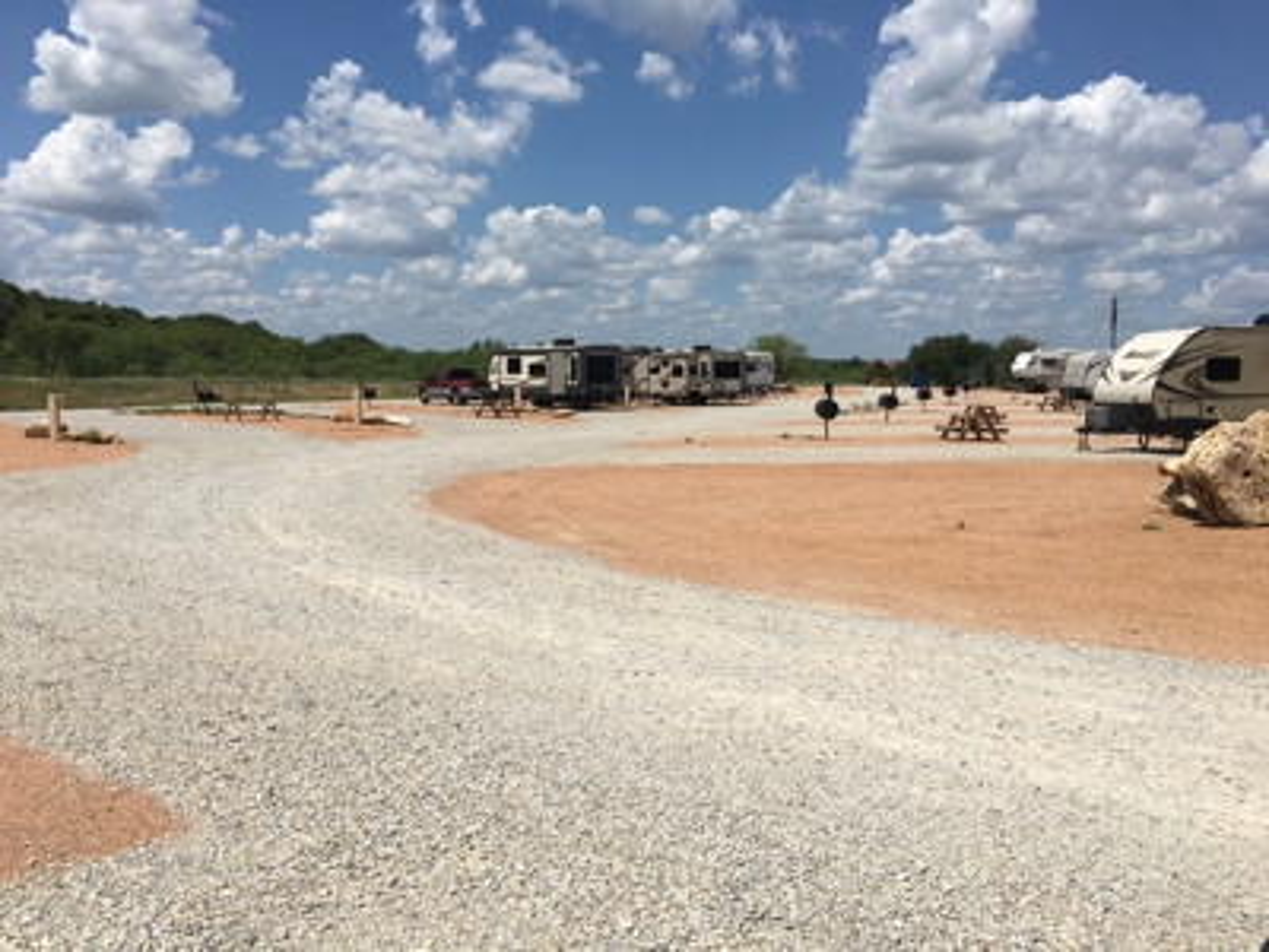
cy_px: 476
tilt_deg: -3.9
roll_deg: -0.5
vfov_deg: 48.2
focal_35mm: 29
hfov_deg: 61.7
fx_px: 1063
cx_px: 634
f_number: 2.2
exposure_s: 1/3846
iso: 25
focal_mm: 4.15
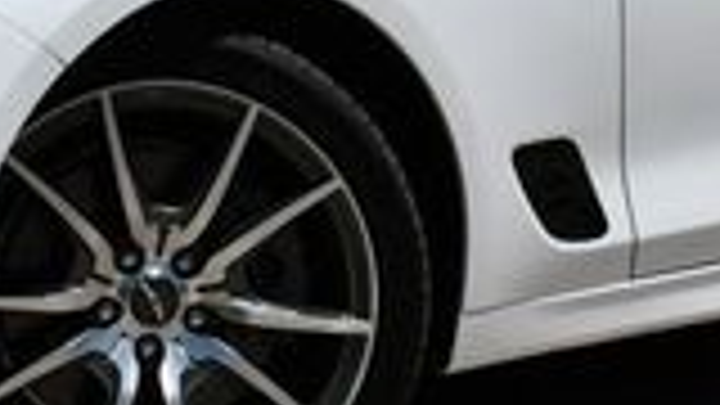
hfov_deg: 12.8
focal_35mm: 168
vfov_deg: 7.1
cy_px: -171
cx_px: 405
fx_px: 3207
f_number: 10
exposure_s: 1/400
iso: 100
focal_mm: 20
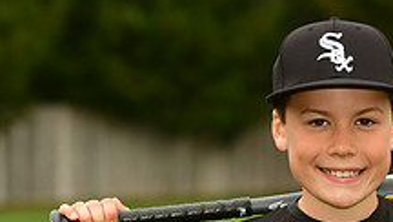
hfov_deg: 4.9
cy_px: 283
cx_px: 406
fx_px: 4615
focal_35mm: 442
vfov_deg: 2.8
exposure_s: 1/1250
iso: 320
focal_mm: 105
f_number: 4
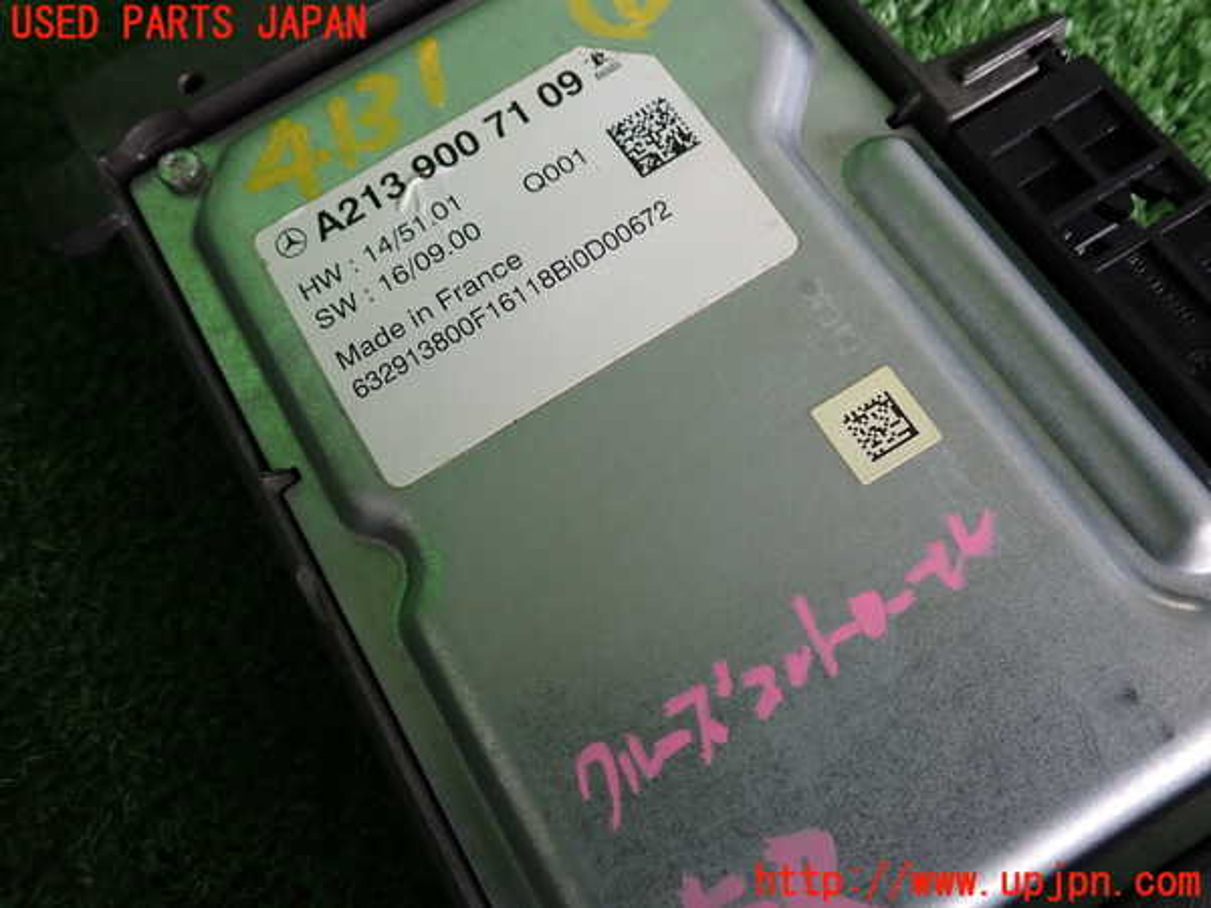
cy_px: 454
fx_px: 1050
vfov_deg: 46.8
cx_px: 606
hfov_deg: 60.0
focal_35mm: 30
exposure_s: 1/80
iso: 100
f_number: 2.3
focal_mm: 5.4
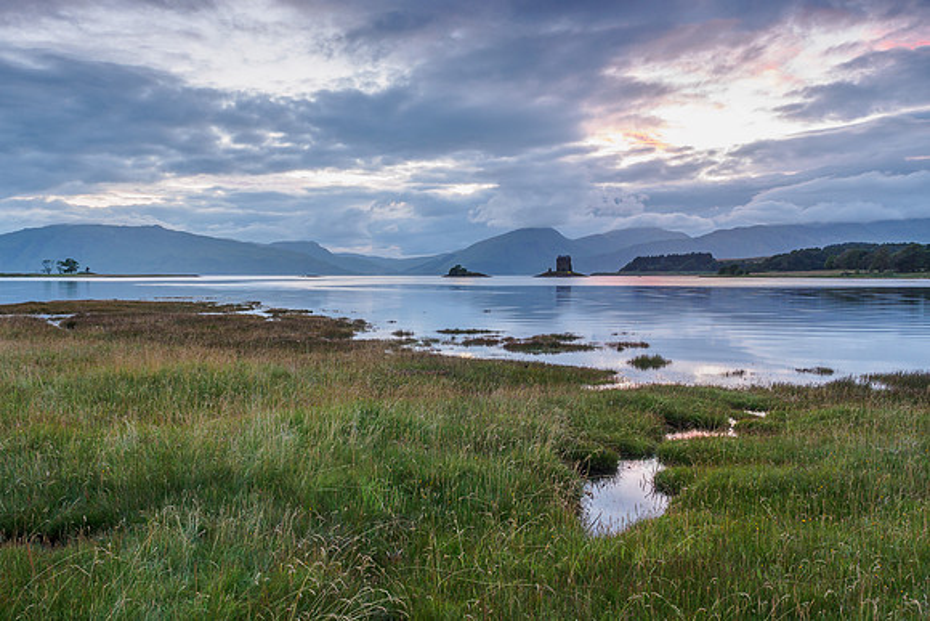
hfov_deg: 58.8
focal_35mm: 32
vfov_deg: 41.1
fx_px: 825
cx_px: 454
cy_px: 357
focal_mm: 15
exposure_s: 1/2.5
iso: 200
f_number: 7.1
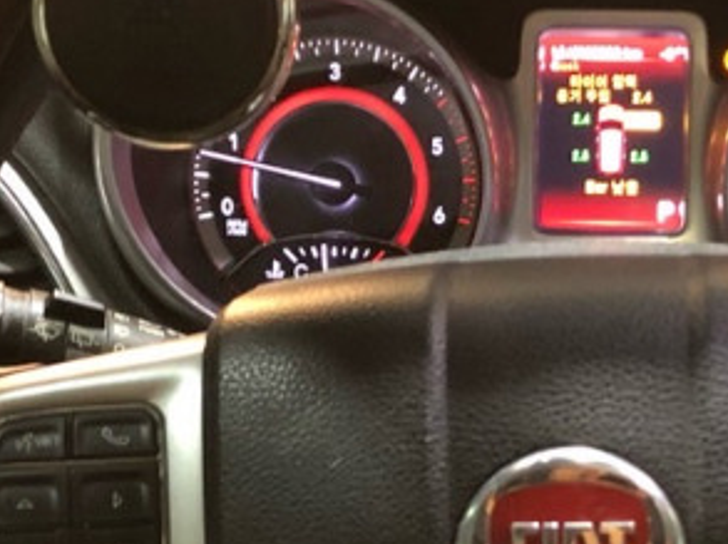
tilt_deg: -30.2
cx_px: 571
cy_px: 482
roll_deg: +0.6
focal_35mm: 98
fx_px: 2058
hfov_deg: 19.9
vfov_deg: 14.9
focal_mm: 3.99
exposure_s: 1/4
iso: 100
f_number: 1.8
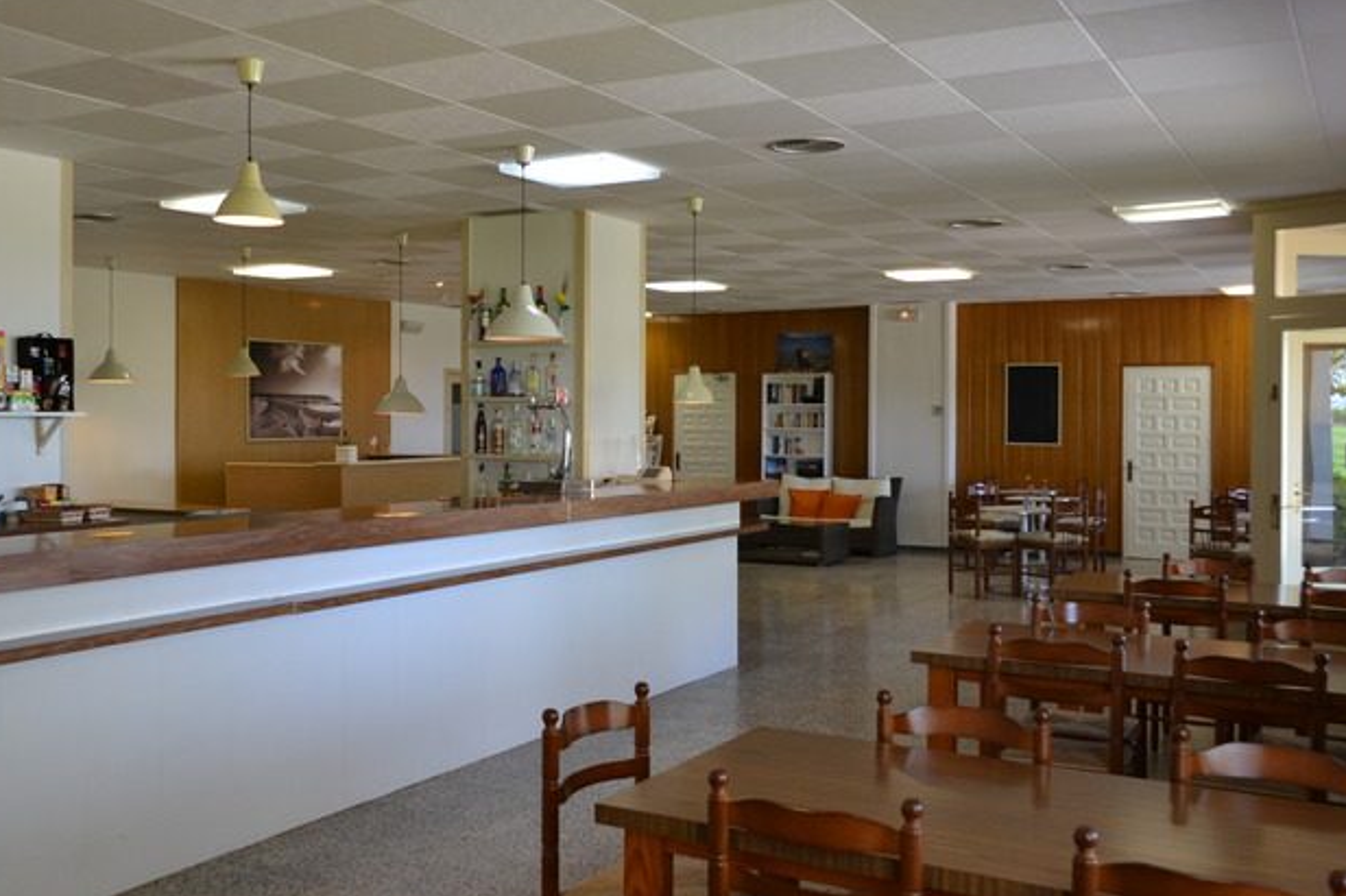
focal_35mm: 35
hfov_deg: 54.3
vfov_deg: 37.8
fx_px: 1308
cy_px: 415
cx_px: 600
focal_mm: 18
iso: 400
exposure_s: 1/60
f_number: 4
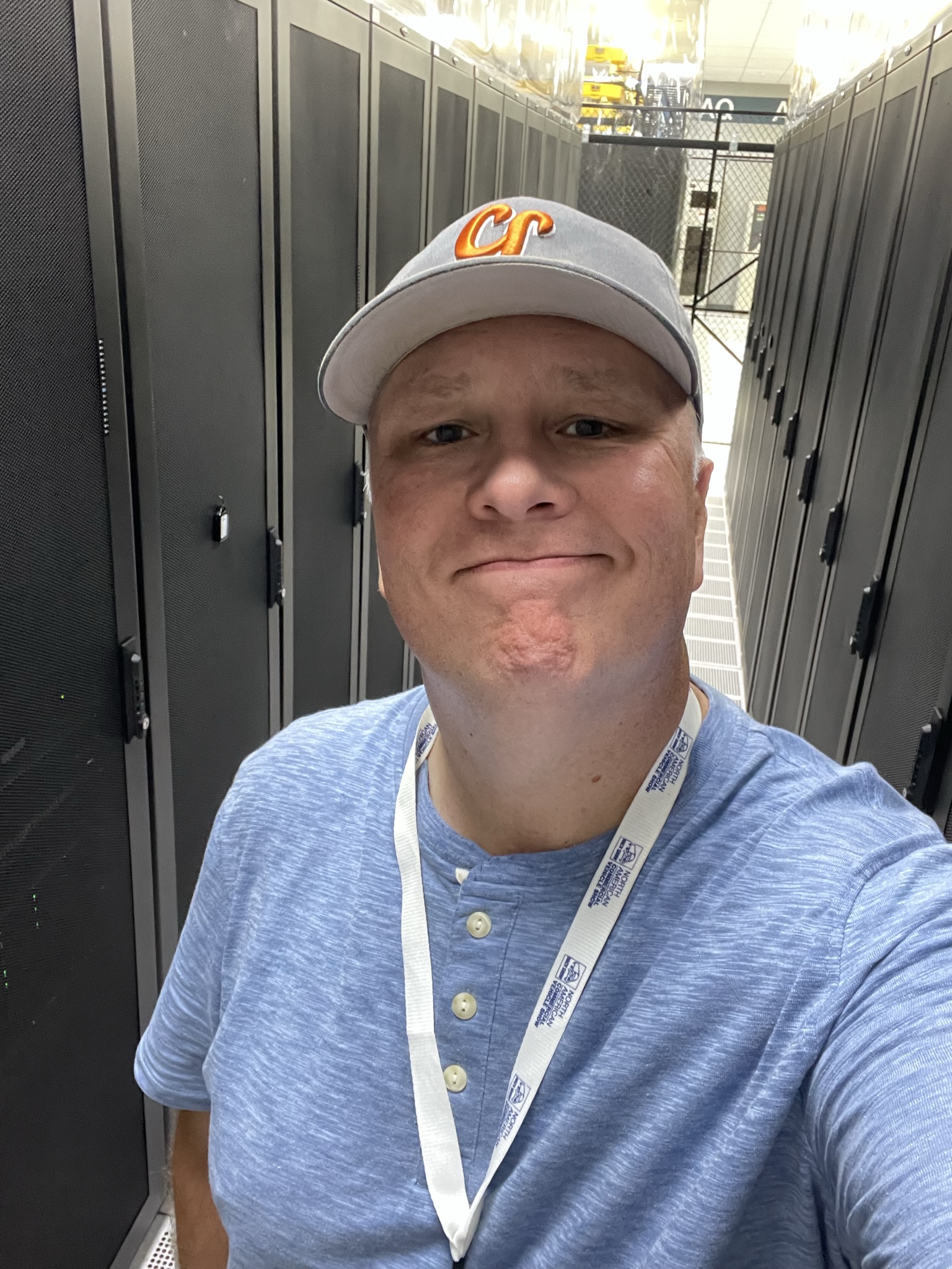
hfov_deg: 46.8
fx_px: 1100
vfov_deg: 60.0
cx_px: 476
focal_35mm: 30
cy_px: 634
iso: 640
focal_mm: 2.71
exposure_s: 1/24
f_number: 2.2
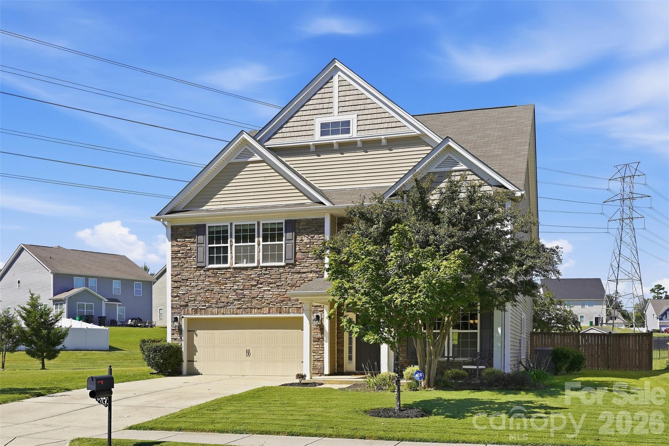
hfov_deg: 54.4
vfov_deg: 37.8
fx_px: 650
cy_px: 223
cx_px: 334
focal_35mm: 35
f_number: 10
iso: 100
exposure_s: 1/160
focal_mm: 35
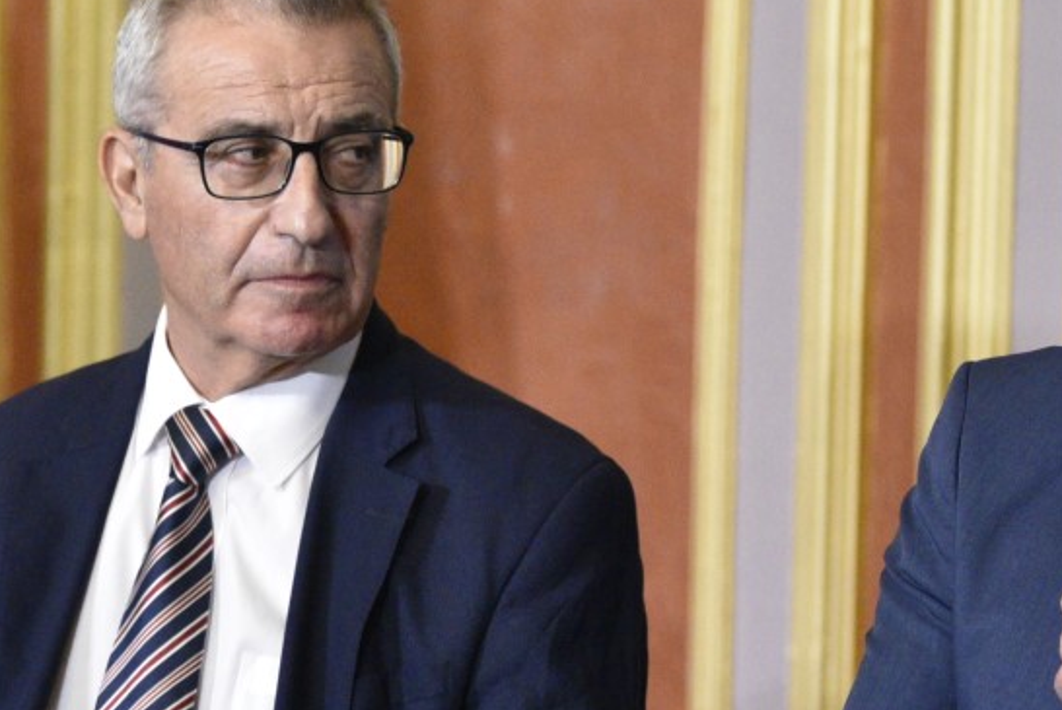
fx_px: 9182
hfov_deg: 6.6
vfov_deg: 4.4
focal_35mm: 311
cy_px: 469
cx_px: 249
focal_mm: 105
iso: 8000
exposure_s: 1/250
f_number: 2.8
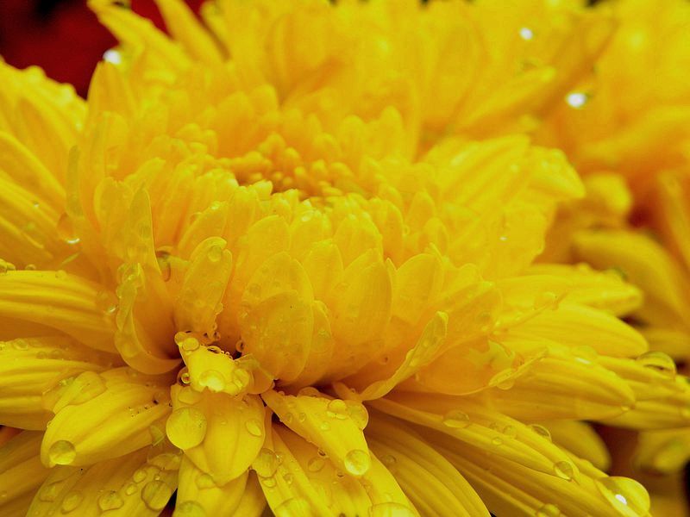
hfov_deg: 16.8
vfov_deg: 12.7
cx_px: 345
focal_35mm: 117
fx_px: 2332
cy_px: 258
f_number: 4
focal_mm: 20.8
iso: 64
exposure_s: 1/91.3
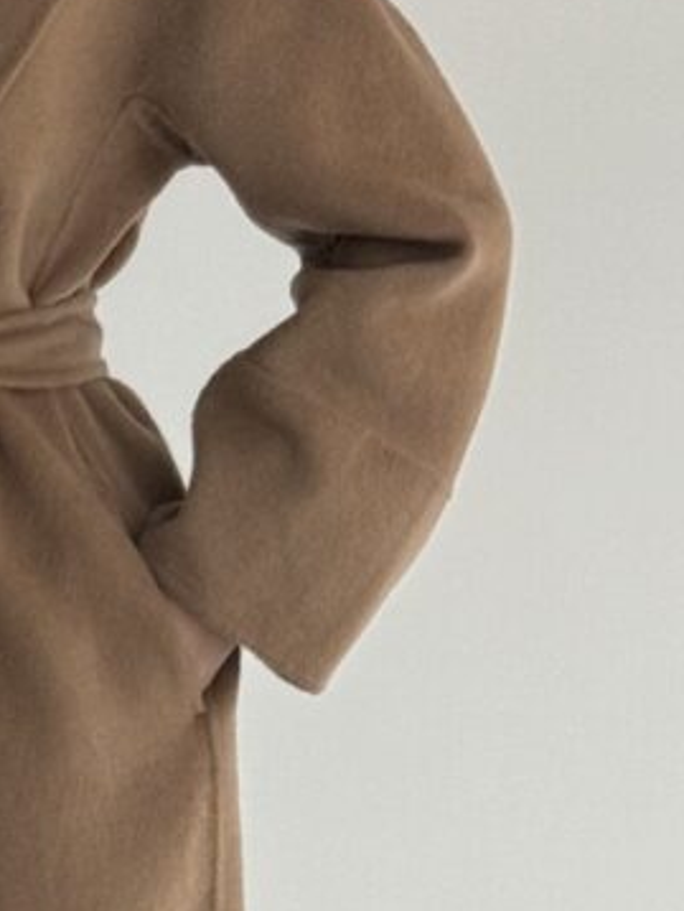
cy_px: 953
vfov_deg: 13.6
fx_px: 3763
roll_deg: +0.3
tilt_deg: -5.2
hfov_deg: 10.2
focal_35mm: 143
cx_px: -209
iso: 125
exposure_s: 1/60
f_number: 1.78
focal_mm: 6.76
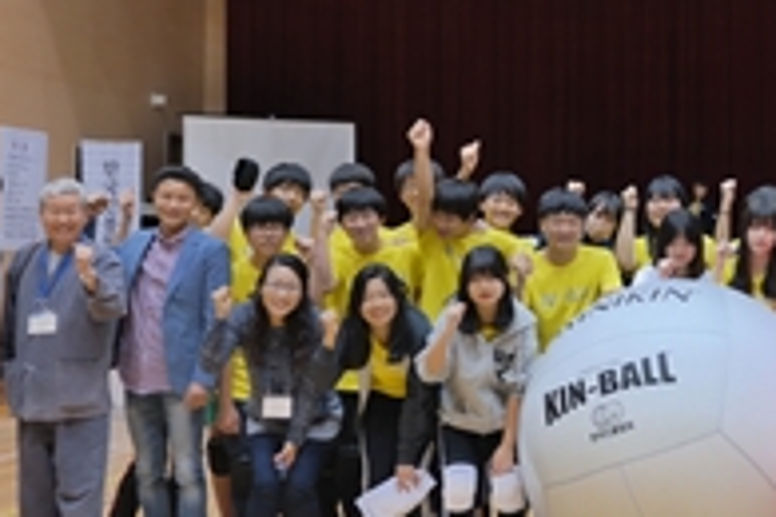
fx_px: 1660
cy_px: 153
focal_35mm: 77
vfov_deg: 17.6
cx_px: 780
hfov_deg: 25.0
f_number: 3.5
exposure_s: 1/40
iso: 200
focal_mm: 20
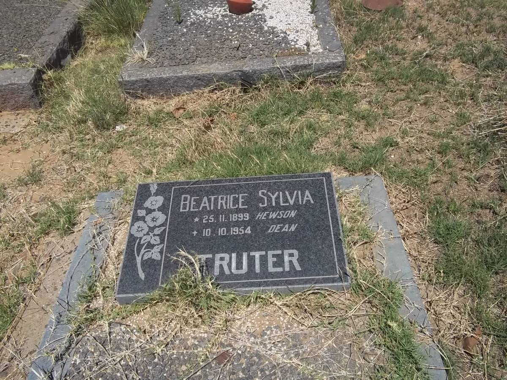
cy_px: 190
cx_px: 254
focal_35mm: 32
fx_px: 469
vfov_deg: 44.2
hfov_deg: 56.8
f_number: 5.5
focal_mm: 5.7
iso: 80
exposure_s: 1/800
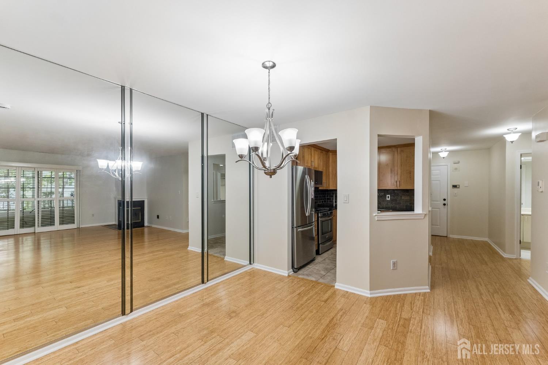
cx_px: 274
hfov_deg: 104.3
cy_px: 182
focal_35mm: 14
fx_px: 213
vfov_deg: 81.2
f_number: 8
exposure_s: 1/125
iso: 2500
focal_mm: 14
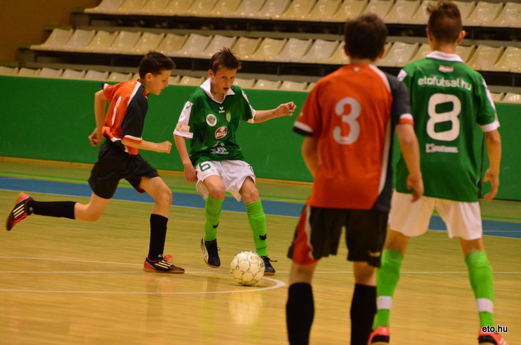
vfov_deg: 4.9
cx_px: 260
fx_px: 4008
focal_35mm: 278
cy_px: 172
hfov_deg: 7.4
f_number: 5
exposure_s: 1/400
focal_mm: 185
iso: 4000
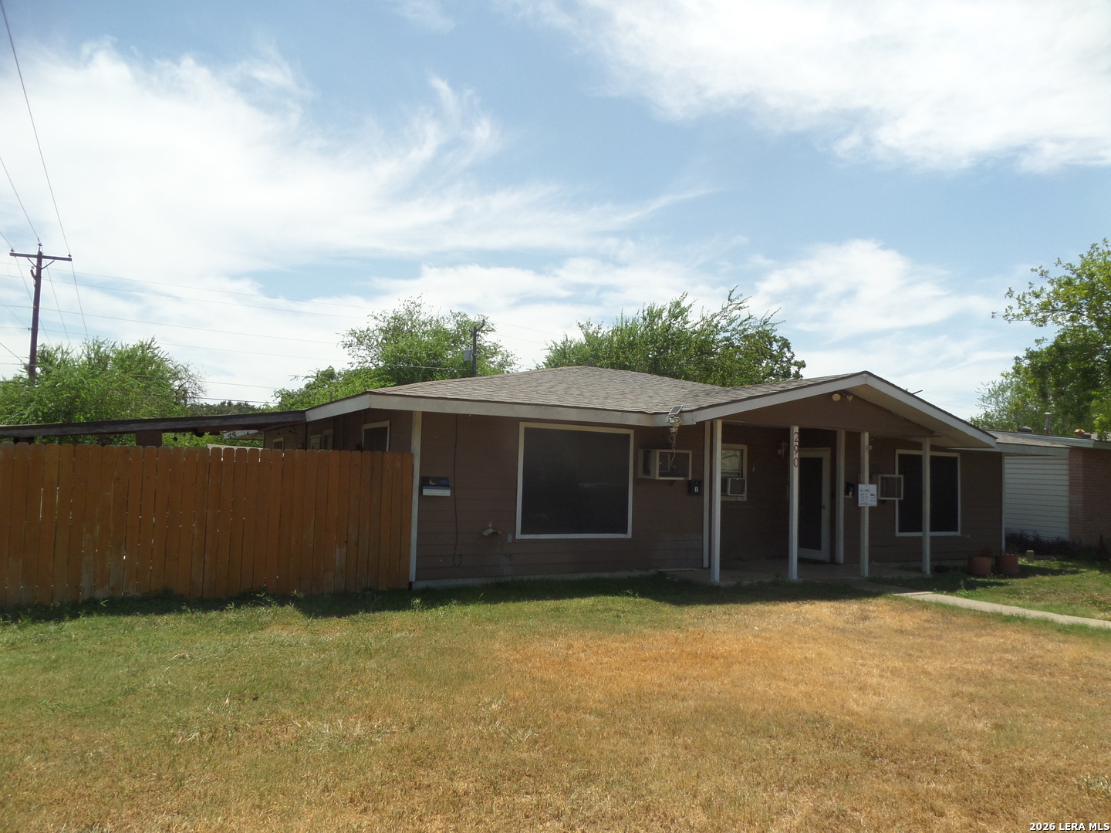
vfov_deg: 56.8
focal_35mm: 24
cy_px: 416
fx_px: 770
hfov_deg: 71.6
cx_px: 556
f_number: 3.6
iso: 100
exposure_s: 1/1000
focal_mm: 4
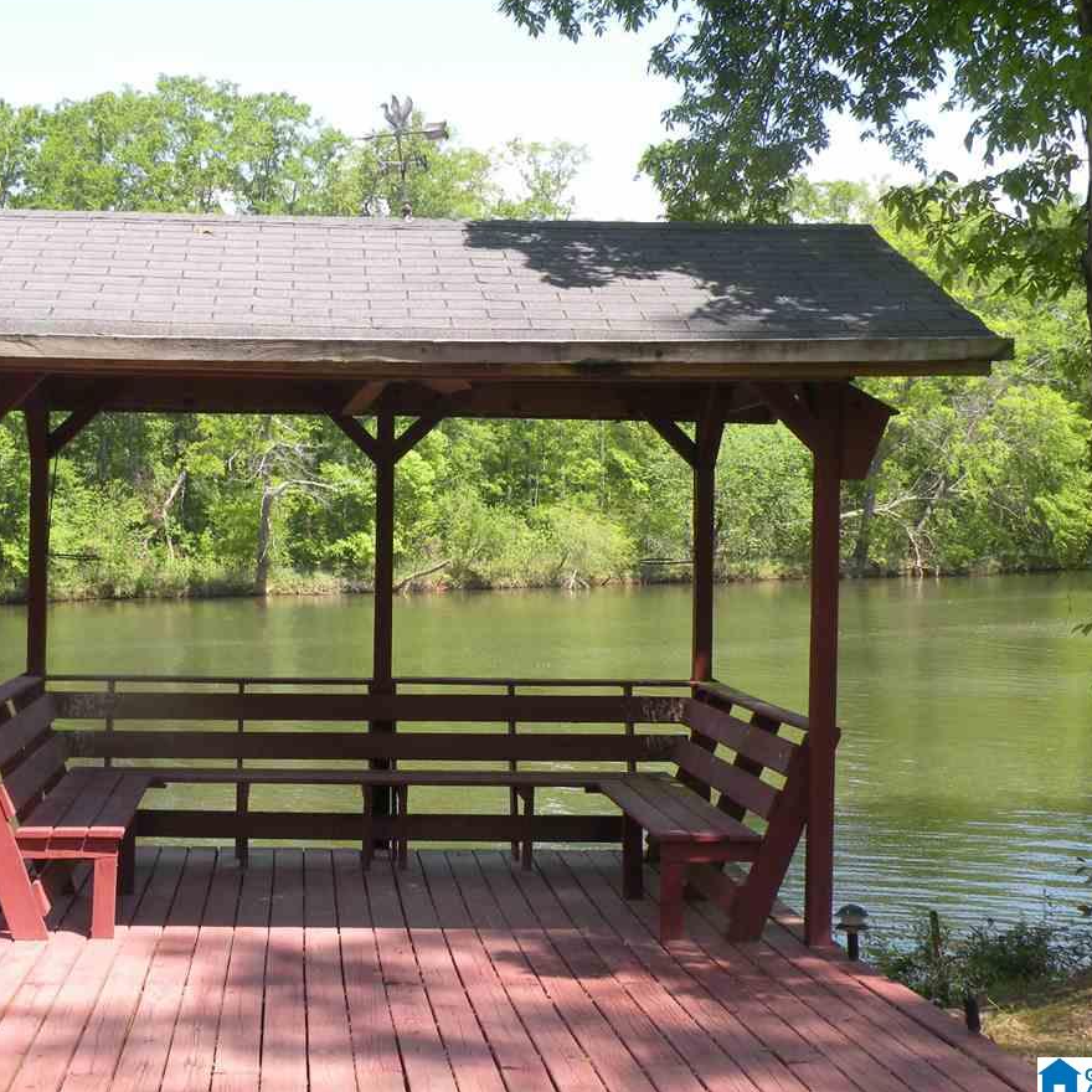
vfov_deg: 31.6
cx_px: 392
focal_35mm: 54
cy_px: 519
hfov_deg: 31.5
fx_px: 1927
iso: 64
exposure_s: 1/127
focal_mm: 7.4
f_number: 5
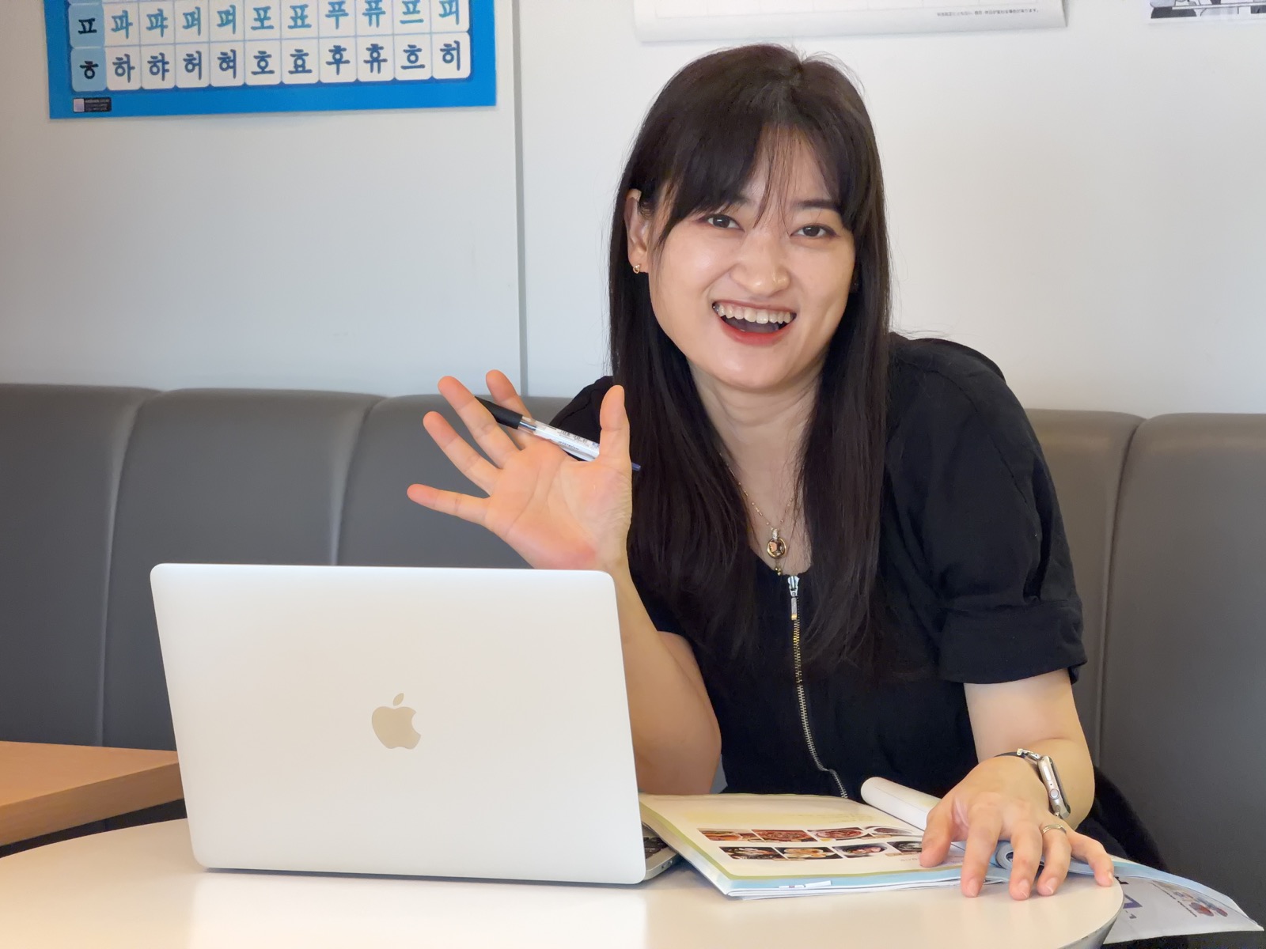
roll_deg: +1.2
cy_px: 474
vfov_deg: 14.8
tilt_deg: -5.6
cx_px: 633
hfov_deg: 19.6
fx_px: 3657
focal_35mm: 100
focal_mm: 16.89
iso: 250
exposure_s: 1/50
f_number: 2.8
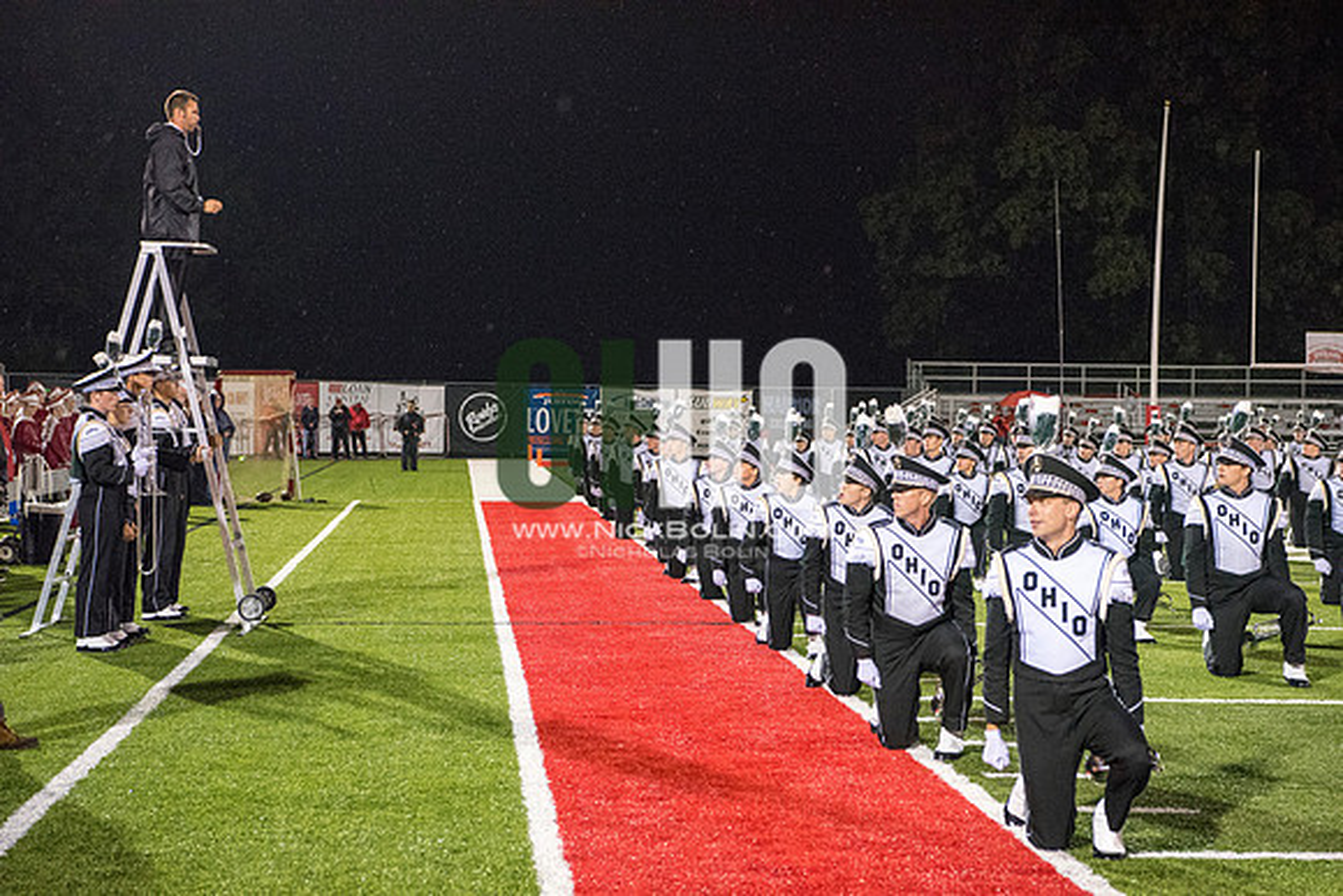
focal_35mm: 70
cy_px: 448
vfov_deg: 19.5
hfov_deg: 28.8
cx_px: 672
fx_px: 2612
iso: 5000
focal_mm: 70
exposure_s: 1/320
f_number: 5.6
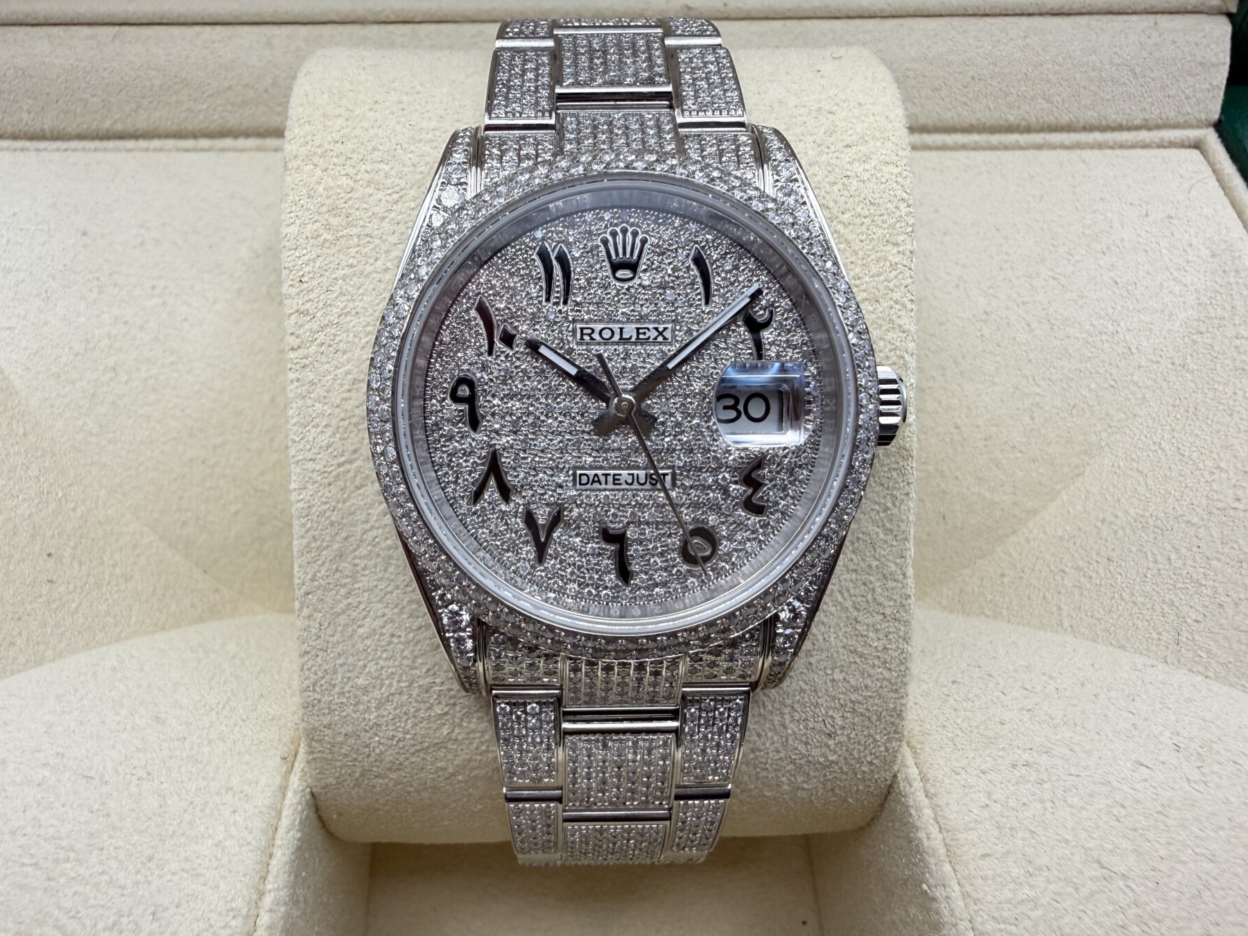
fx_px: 901
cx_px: 619
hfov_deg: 69.4
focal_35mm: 25
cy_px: 465
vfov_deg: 54.9
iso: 100
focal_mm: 2.22
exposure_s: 1/100
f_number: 2.2
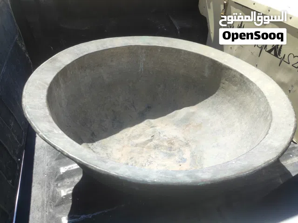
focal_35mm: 24
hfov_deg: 71.6
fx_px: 207
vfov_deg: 56.8
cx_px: 149
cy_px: 112
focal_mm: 5.89
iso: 50
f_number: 1.89
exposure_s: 1/505
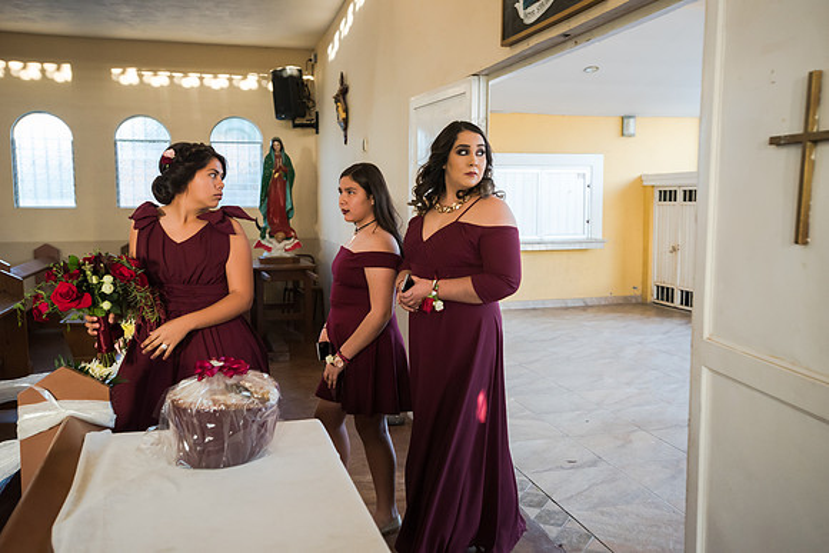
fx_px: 806
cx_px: 414
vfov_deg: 37.9
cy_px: 276
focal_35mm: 35
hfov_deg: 54.4
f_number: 2.8
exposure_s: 1/250
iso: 1600
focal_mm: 35
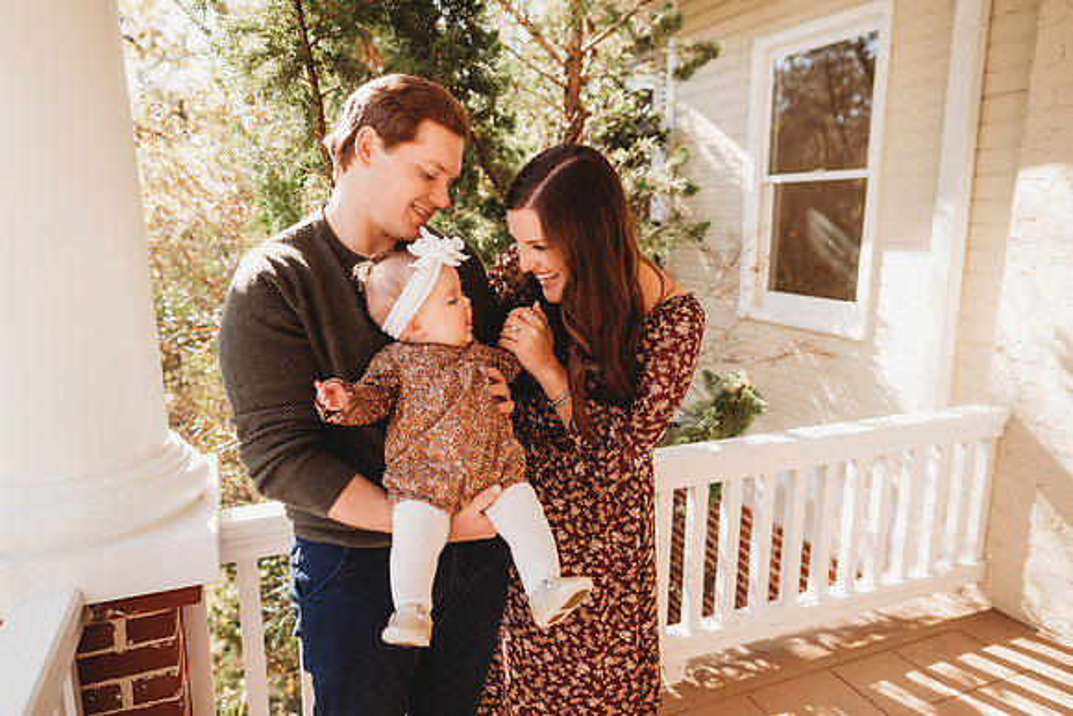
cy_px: 358
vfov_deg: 53.2
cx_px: 536
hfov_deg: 73.7
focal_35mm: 24
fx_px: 715
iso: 200
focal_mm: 24
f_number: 2.8
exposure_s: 1/320
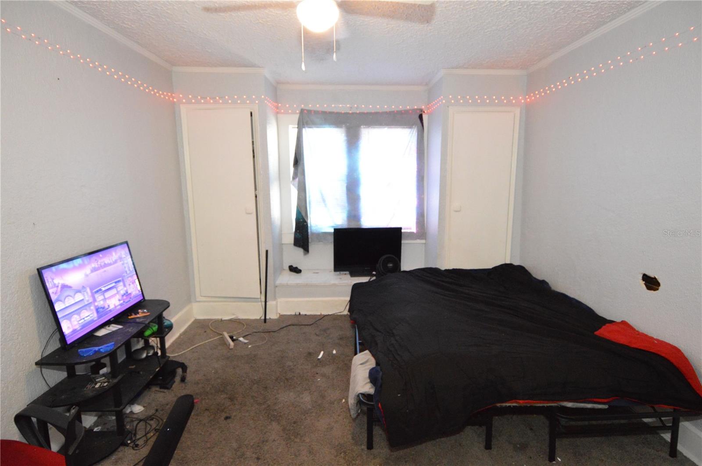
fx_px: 351
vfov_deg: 67.3
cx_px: 351
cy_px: 233
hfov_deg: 90.1
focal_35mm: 18
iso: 3200
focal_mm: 12
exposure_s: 1/60
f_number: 4
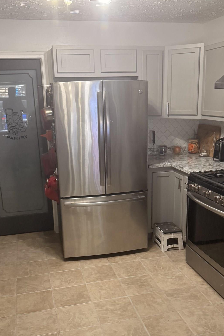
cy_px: 195
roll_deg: +0.3
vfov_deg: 51.7
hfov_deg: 35.9
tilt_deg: -16.5
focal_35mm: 37
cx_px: 115
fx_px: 345
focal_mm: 6.76
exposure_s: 1/120
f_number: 1.78
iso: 320
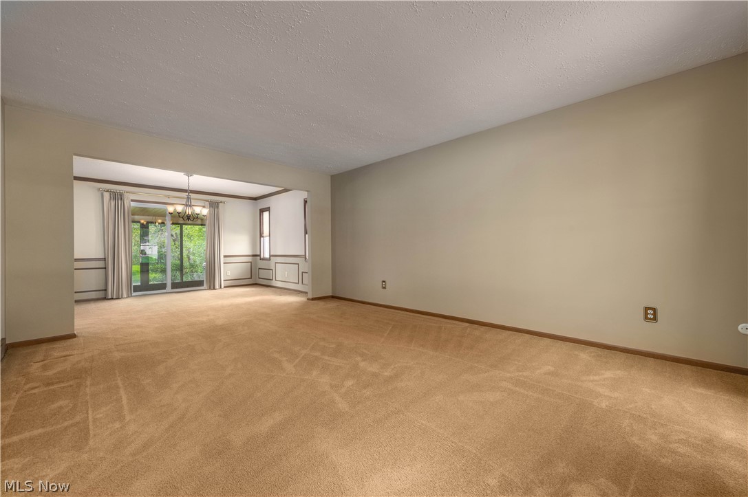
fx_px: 291
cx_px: 374
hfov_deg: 104.3
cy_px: 248
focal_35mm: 14
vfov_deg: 81.1
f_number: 9
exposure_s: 1/60
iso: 200
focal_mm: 14
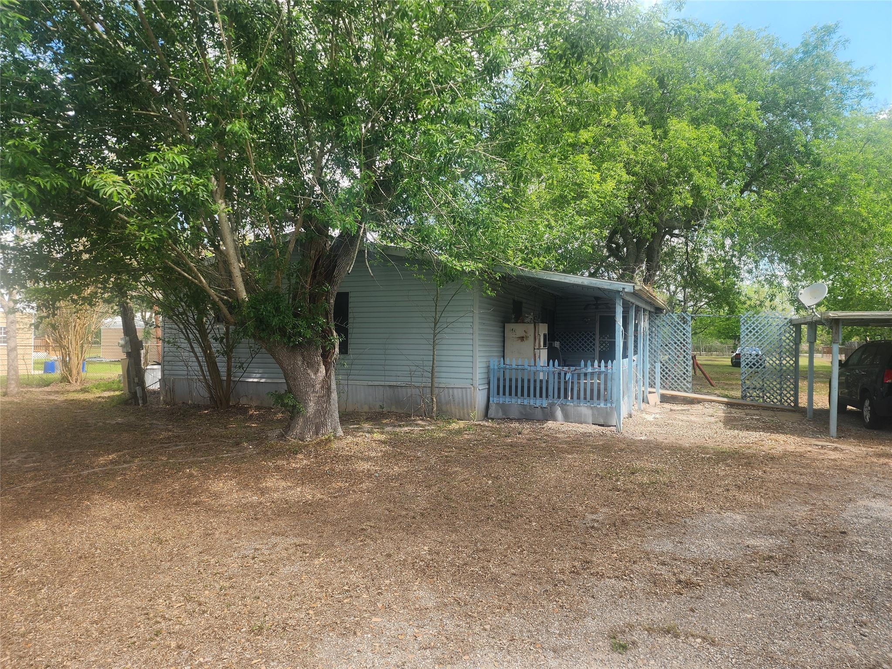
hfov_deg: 73.9
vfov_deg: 58.9
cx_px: 446
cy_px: 334
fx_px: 593
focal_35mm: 23
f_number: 1.8
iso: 12
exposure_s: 1/263
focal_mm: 6.4
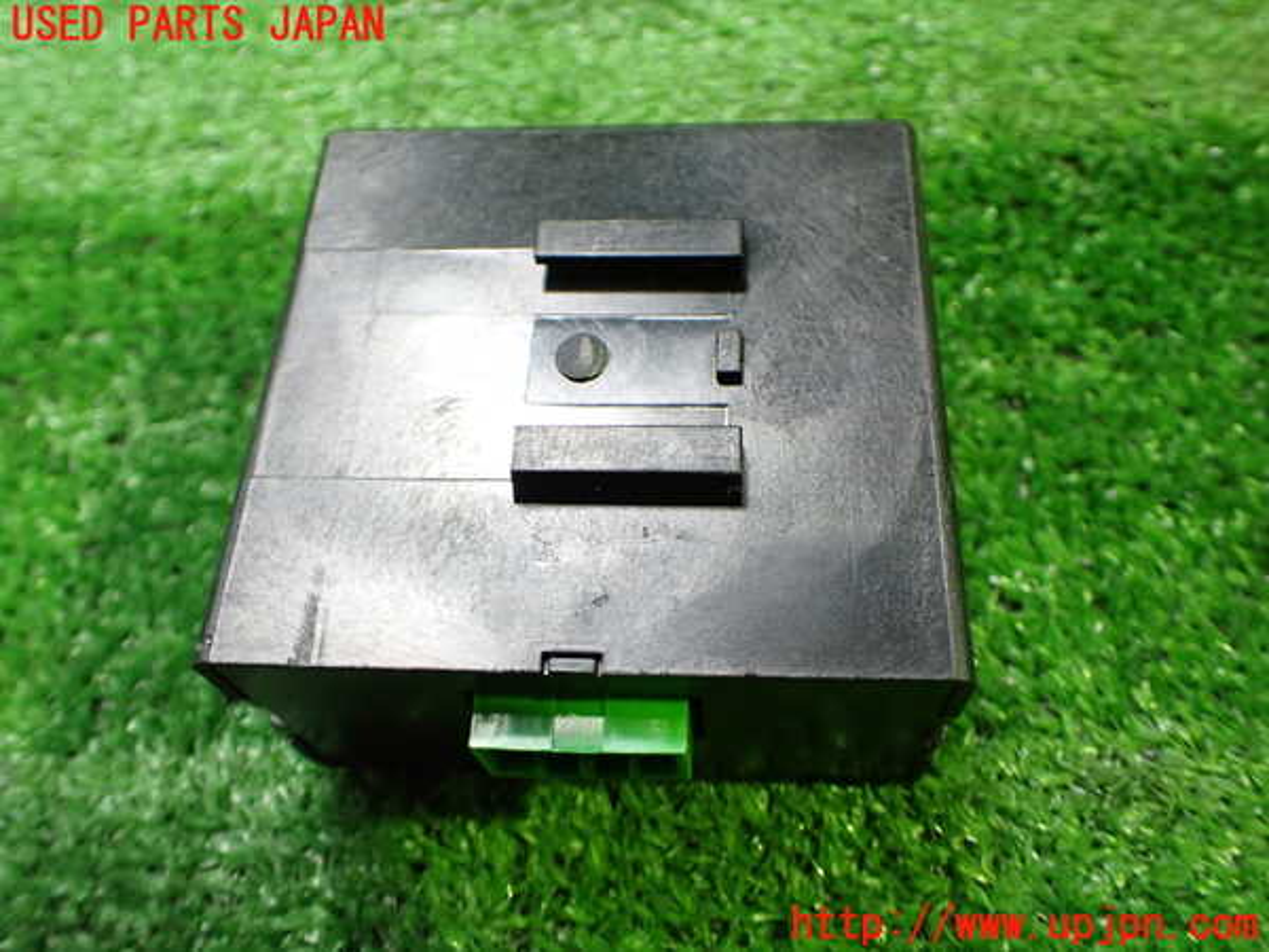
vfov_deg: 46.8
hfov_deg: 60.0
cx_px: 634
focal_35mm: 30
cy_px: 476
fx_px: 1100
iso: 800
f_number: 2.3
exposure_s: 1/60
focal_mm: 5.4
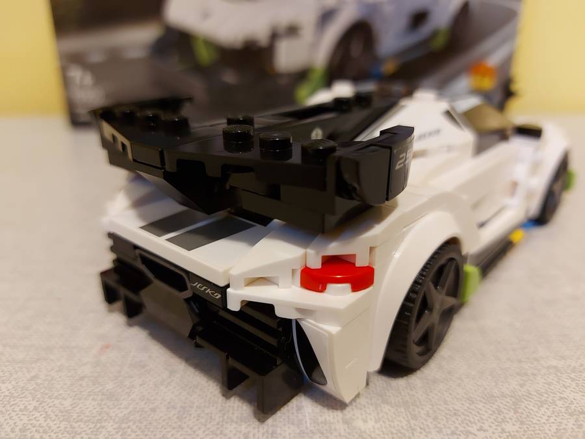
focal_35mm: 24
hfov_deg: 71.6
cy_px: 220
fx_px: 406
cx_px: 292
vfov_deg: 56.8
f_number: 1.8
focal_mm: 5.23
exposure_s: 1/25
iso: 320
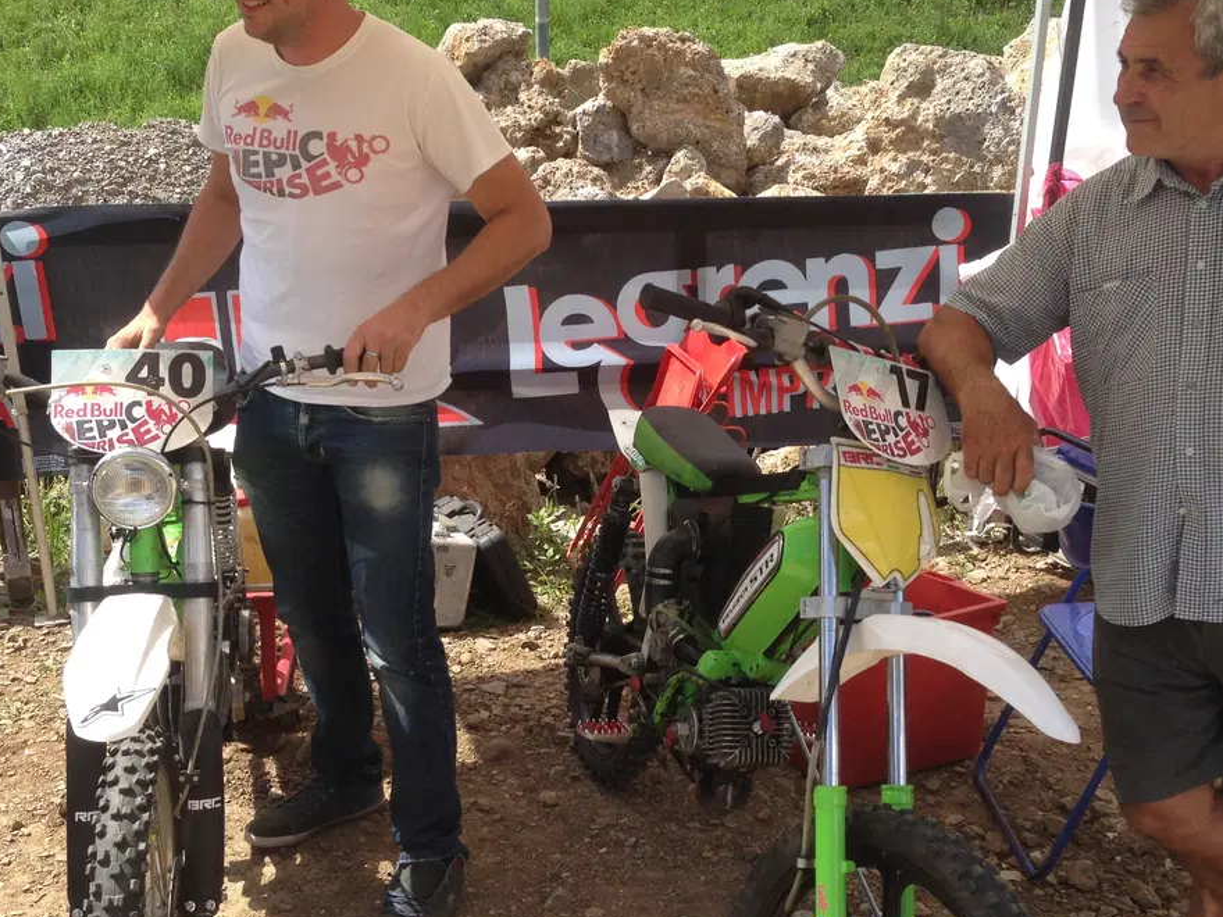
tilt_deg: -18.9
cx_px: 545
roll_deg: +0.9
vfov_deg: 32.2
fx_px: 1590
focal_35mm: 45
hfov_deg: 42.0
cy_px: 506
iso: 50
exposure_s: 1/775
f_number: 2.4
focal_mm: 4.12
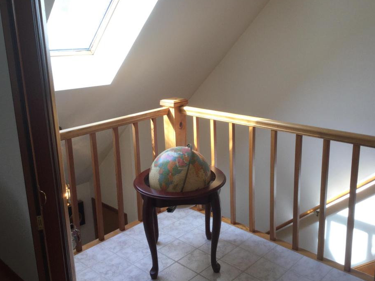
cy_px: 134
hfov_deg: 52.6
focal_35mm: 35
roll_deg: +1.6
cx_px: 204
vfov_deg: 40.7
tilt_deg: -13.1
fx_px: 379
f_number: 2.4
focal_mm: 3.3
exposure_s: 1/120
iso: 25
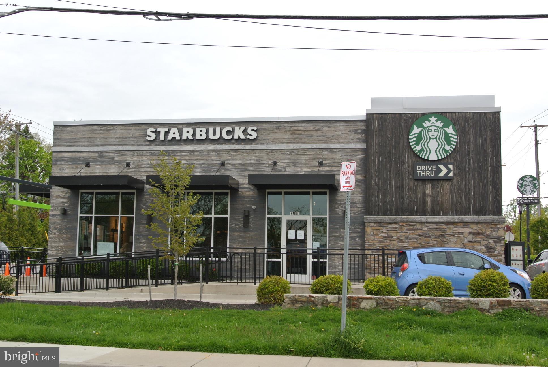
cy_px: 184
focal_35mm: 45
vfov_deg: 29.9
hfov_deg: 43.6
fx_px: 686
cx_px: 274
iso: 100
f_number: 7.1
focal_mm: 16.9
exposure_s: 1/60
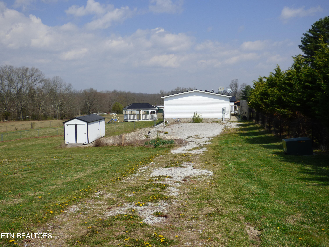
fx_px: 390
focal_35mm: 41
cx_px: 164
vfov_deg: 35.1
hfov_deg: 45.8
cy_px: 124
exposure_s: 1/1600
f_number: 3.6
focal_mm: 7.07
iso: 100
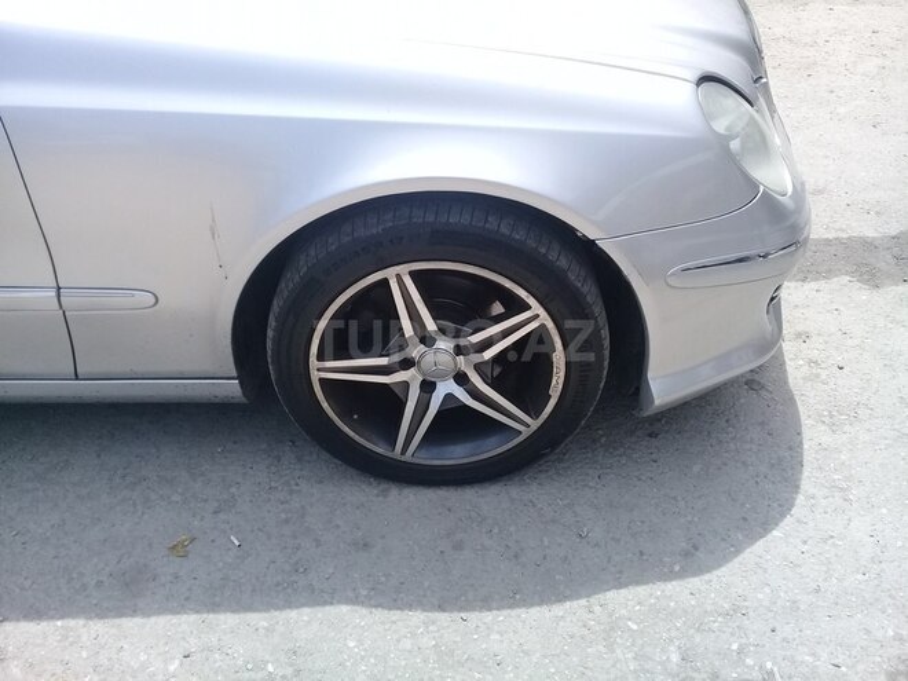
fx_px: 813
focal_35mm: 31
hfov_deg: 58.4
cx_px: 454
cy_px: 340
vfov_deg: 45.4
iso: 50
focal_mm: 3.3
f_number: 2.2
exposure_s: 1/1048
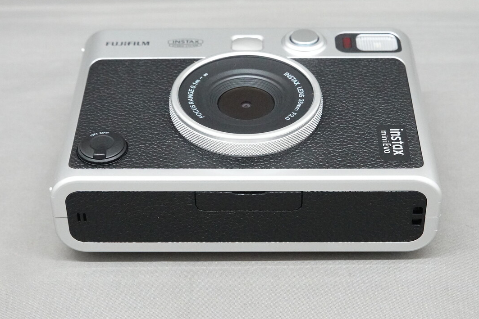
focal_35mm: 79
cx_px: 247
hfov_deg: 25.7
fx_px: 1051
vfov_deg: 17.3
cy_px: 148
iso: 4000
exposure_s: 1/80
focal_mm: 25.85
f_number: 5.6
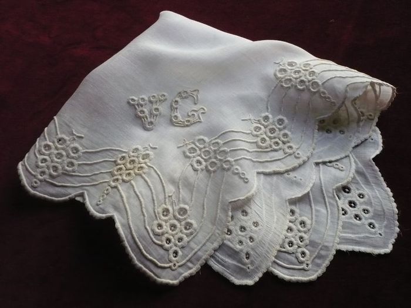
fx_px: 534
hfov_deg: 42.1
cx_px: 206
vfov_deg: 32.1
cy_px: 154
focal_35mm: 45
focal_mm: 7.5
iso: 400
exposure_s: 1/160
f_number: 3.2
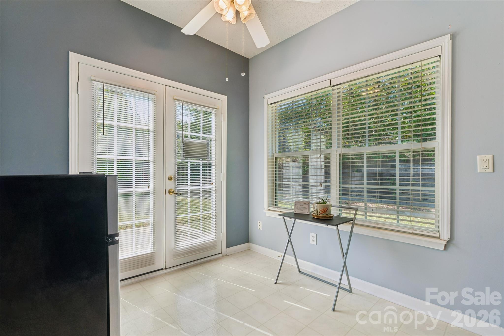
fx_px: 230
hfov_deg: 95.3
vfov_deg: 72.4
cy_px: 168
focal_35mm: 16
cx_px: 252
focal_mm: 16.4
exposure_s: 1/15
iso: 100
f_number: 13
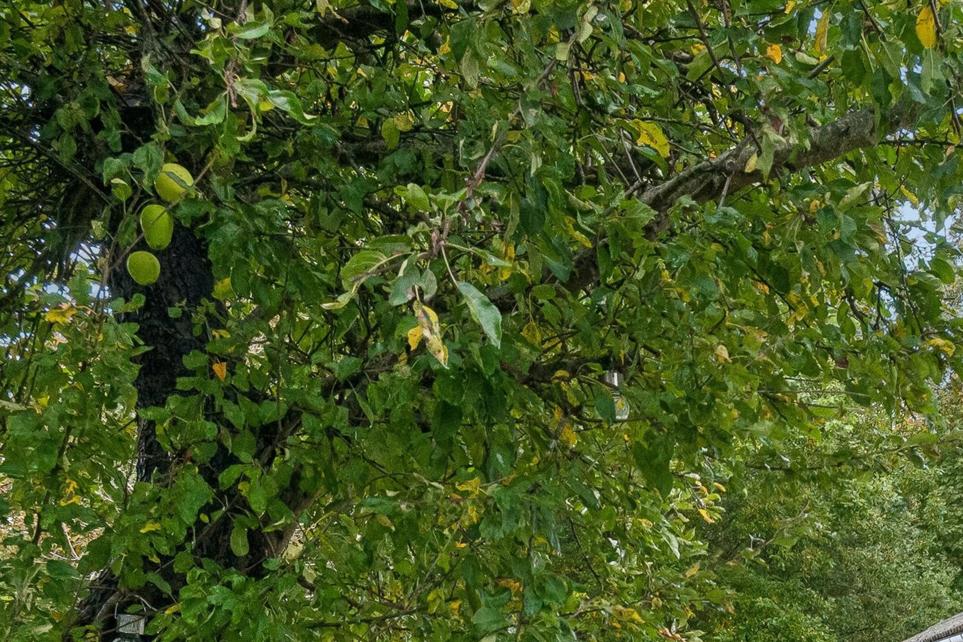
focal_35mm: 81
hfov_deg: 24.6
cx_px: 786
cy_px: 715
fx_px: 2167
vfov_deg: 16.3
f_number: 10
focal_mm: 24
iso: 400
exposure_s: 1/125
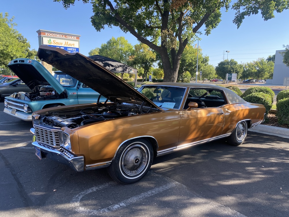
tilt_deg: -9.0
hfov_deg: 67.3
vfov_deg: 53.1
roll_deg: -0.3
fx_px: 217
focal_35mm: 26
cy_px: 108
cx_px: 144
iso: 32
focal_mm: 4.25
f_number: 1.8
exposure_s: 1/527
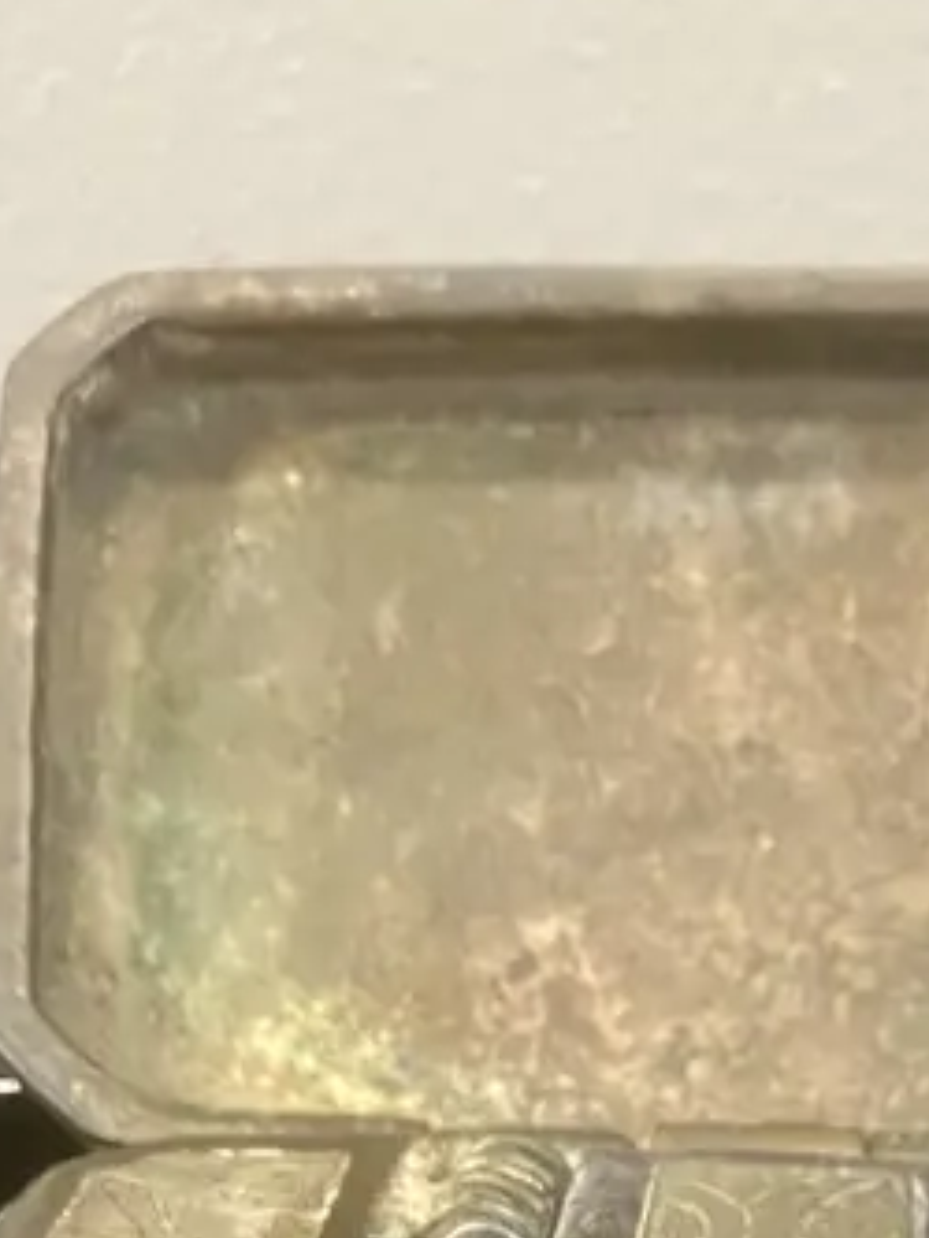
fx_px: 3075
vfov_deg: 20.9
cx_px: 977
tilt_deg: -28.6
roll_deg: -1.9
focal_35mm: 86
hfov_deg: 16.7
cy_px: 1550
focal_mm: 3.99
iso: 400
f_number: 1.8
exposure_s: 1/33
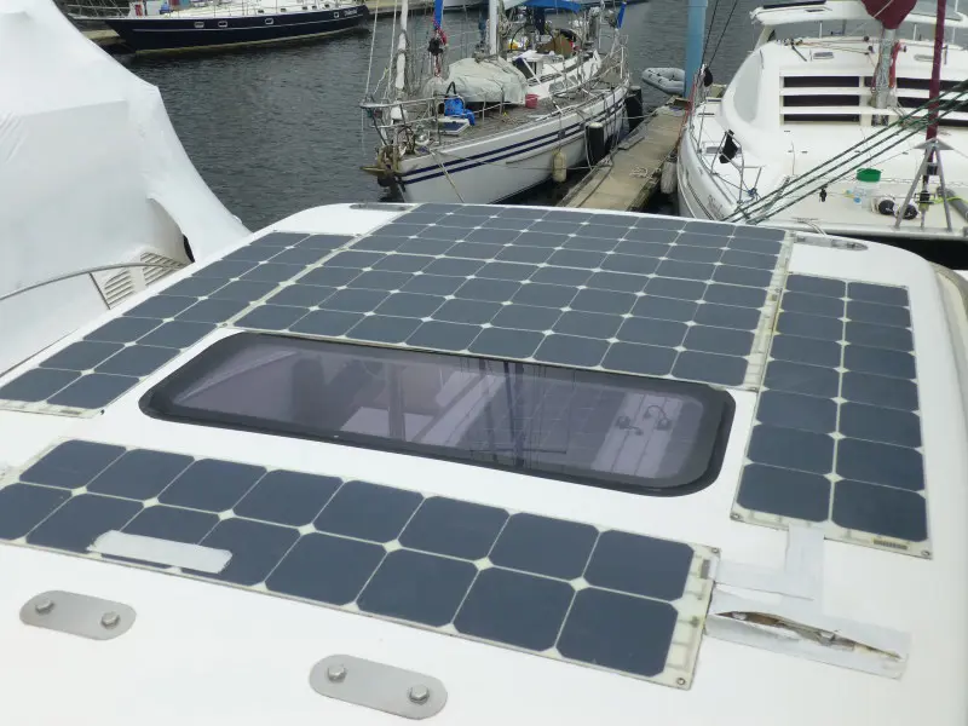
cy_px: 363
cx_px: 484
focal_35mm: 34
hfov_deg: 54.0
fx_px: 951
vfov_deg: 41.8
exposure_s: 1/640
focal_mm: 6.1
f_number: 3.7
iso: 100
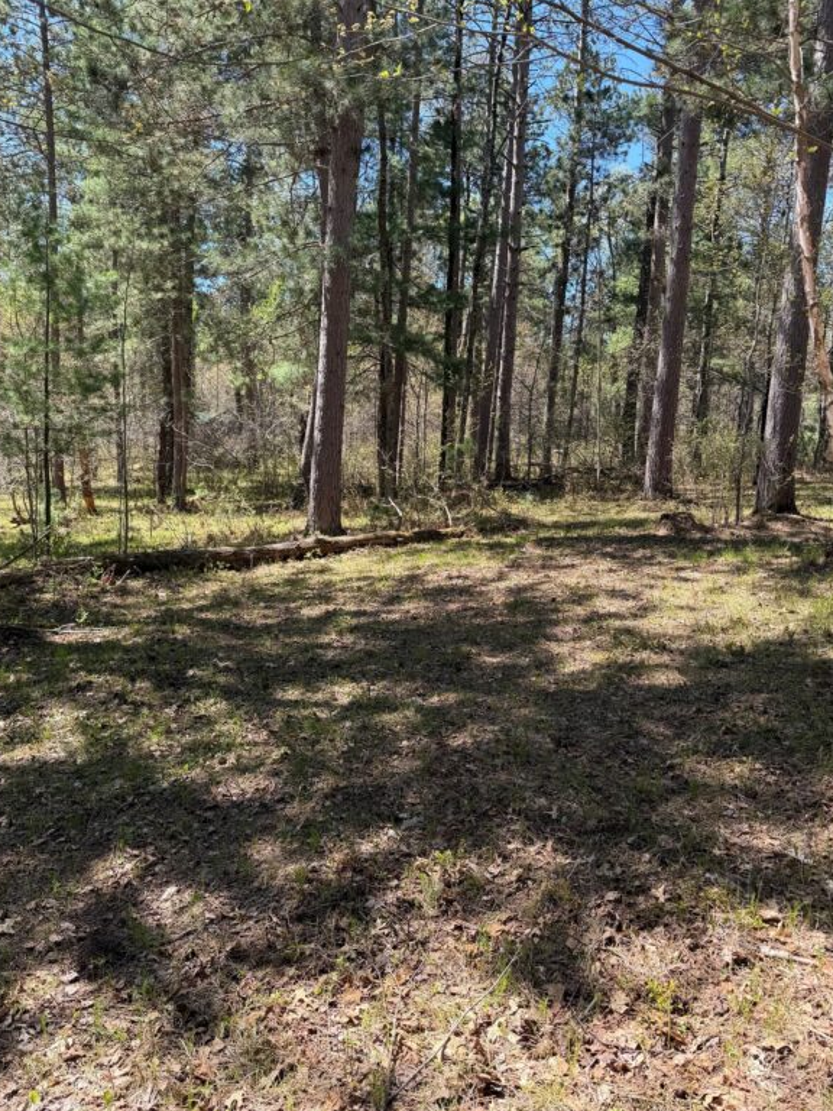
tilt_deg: -6.2
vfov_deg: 69.4
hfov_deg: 54.9
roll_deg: -2.9
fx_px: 802
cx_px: 414
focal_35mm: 25
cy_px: 554
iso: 80
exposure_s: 1/728
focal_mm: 6.76
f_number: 1.78
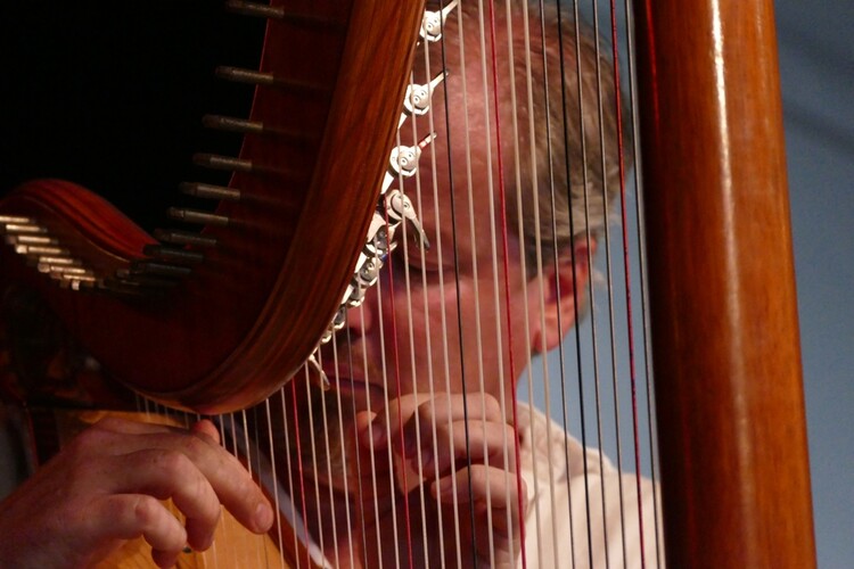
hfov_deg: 5.2
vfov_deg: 3.4
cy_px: 284
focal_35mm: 400
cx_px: 427
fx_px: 9488
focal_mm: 145.83
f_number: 4
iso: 3200
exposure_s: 1/1000
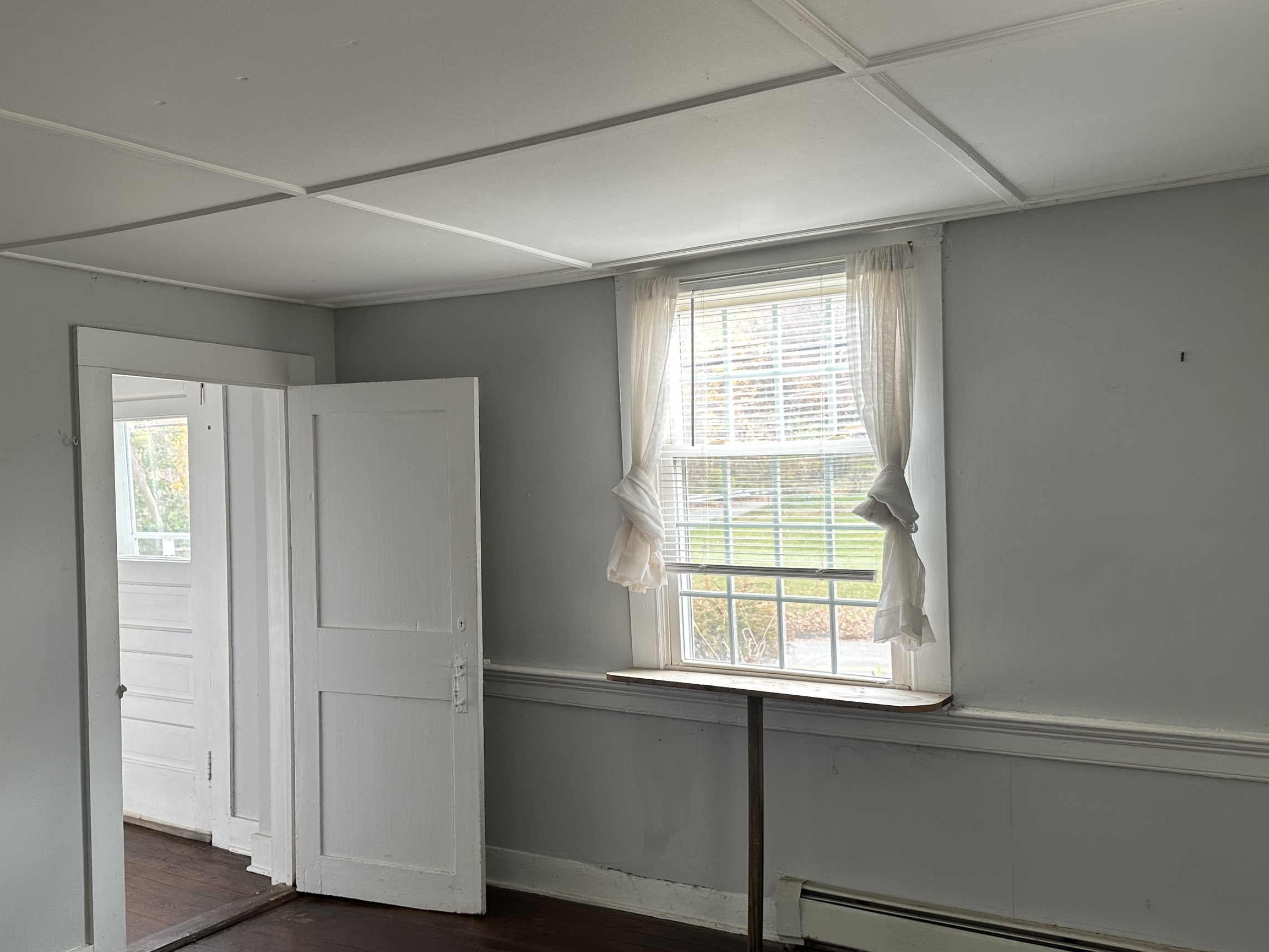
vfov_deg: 44.1
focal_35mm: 32
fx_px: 1173
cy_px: 533
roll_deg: +1.3
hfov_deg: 56.5
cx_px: 526
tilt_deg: -2.3
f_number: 1.78
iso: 100
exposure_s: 1/120
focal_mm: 6.86
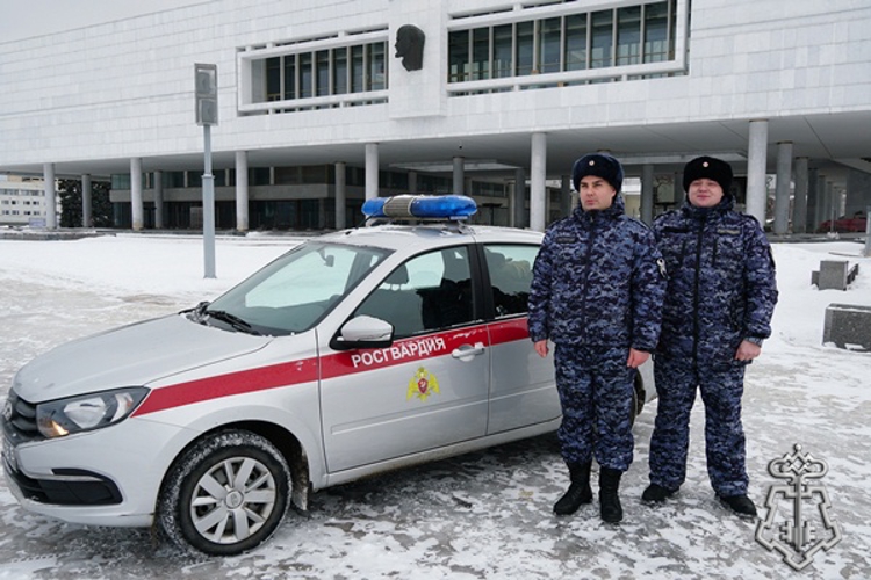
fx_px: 726
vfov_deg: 43.6
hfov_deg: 61.9
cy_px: 290
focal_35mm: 30
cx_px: 436
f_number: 5.6
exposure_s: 1/80
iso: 100
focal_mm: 20
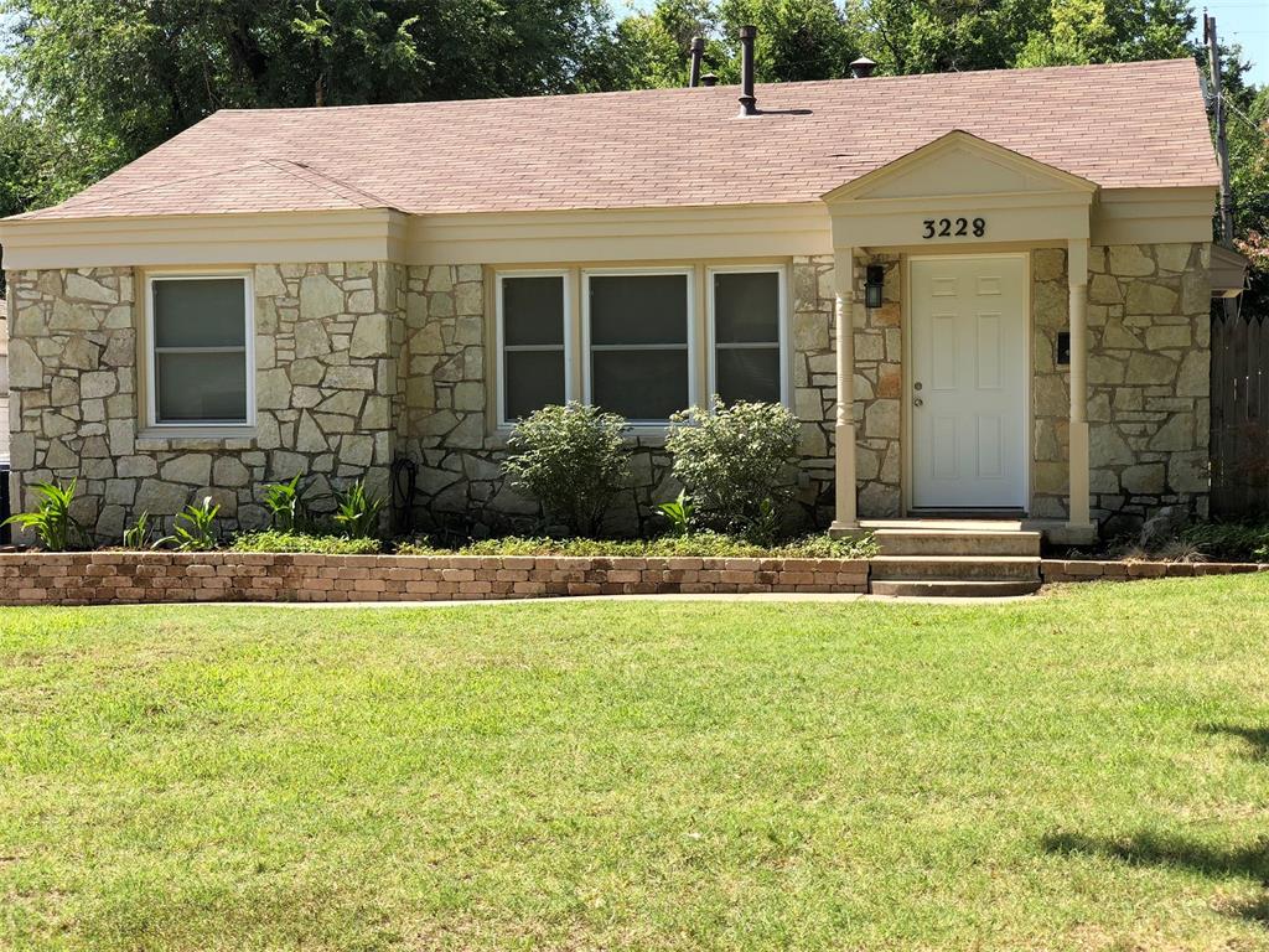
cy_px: 476
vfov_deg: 28.0
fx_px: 1906
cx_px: 634
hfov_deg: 36.8
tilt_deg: -1.9
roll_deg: +0.9
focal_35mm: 52
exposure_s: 1/476
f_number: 2.4
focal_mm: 6
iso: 16
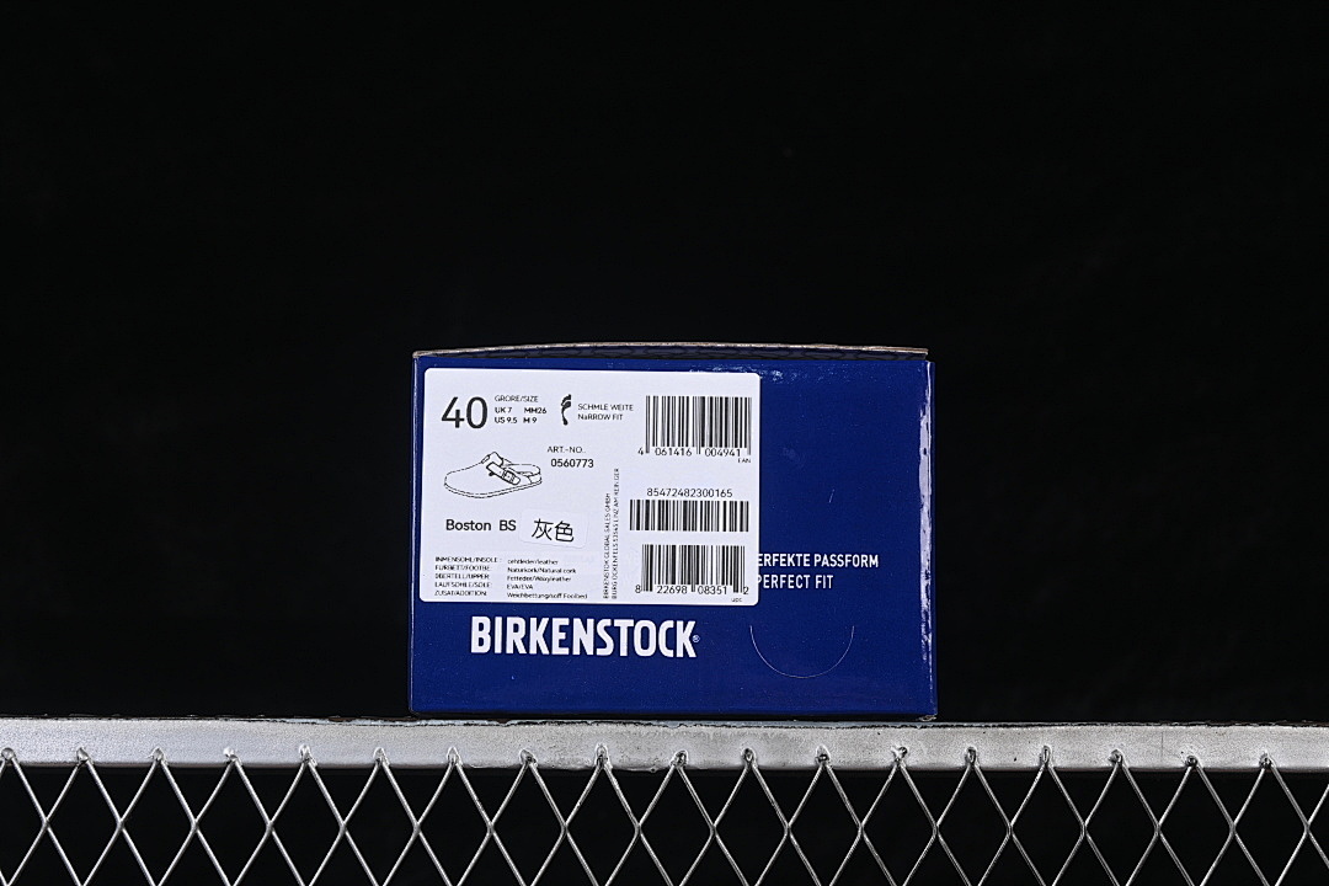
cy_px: 443
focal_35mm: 75
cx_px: 664
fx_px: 2769
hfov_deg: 27.0
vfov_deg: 18.2
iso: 160
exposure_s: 1/80
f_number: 8
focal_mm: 50
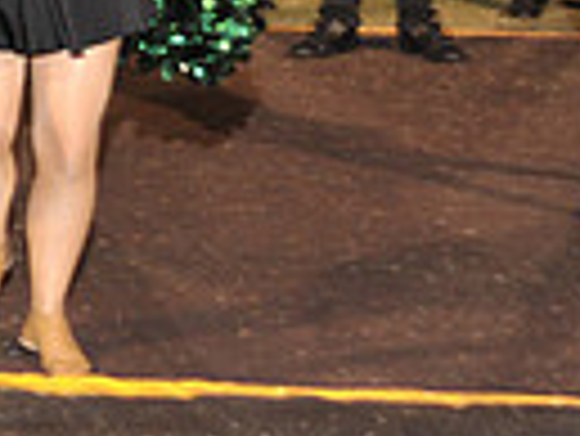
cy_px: -234
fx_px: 2750
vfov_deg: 8.8
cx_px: -647
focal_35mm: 164
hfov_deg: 10.8
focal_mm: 38
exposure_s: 1/60
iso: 1600
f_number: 6.3
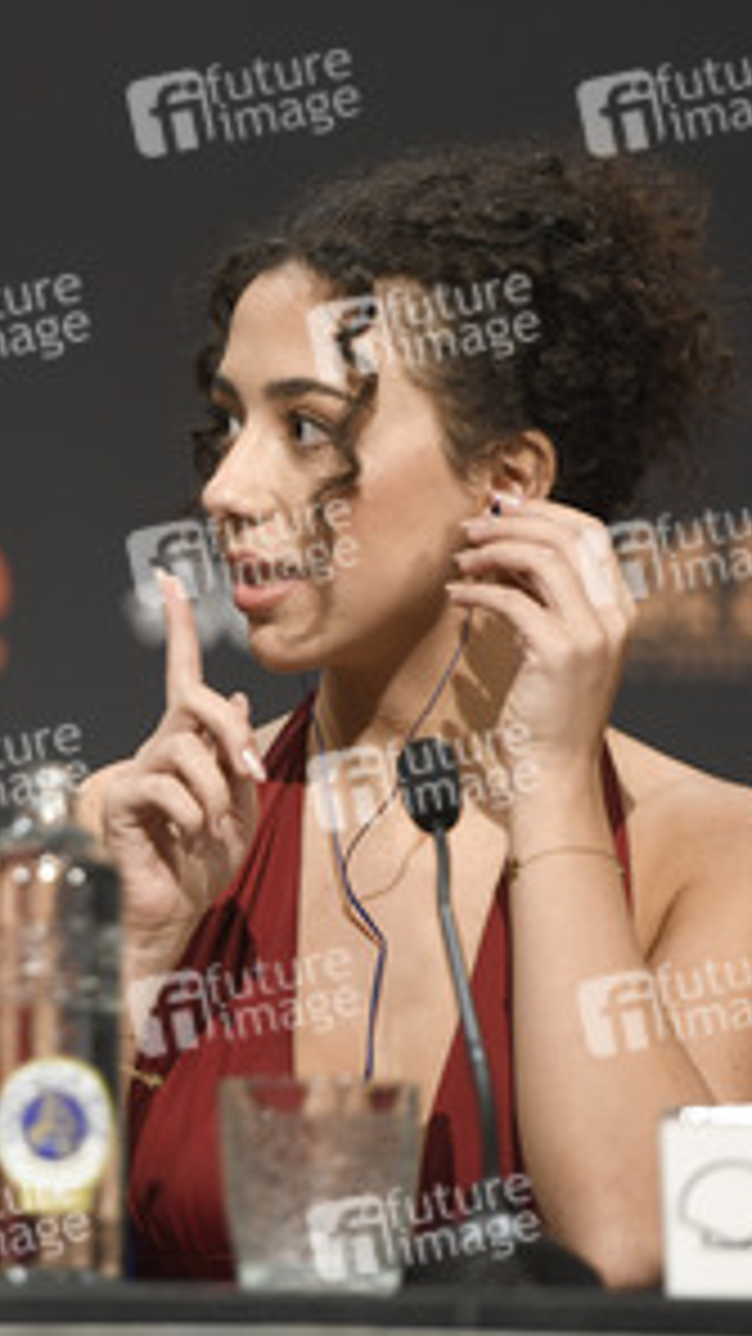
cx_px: -146
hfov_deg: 4.1
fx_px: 10425
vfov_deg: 7.3
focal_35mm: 294
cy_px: 666
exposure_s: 1/250
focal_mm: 185
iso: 1250
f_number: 3.2
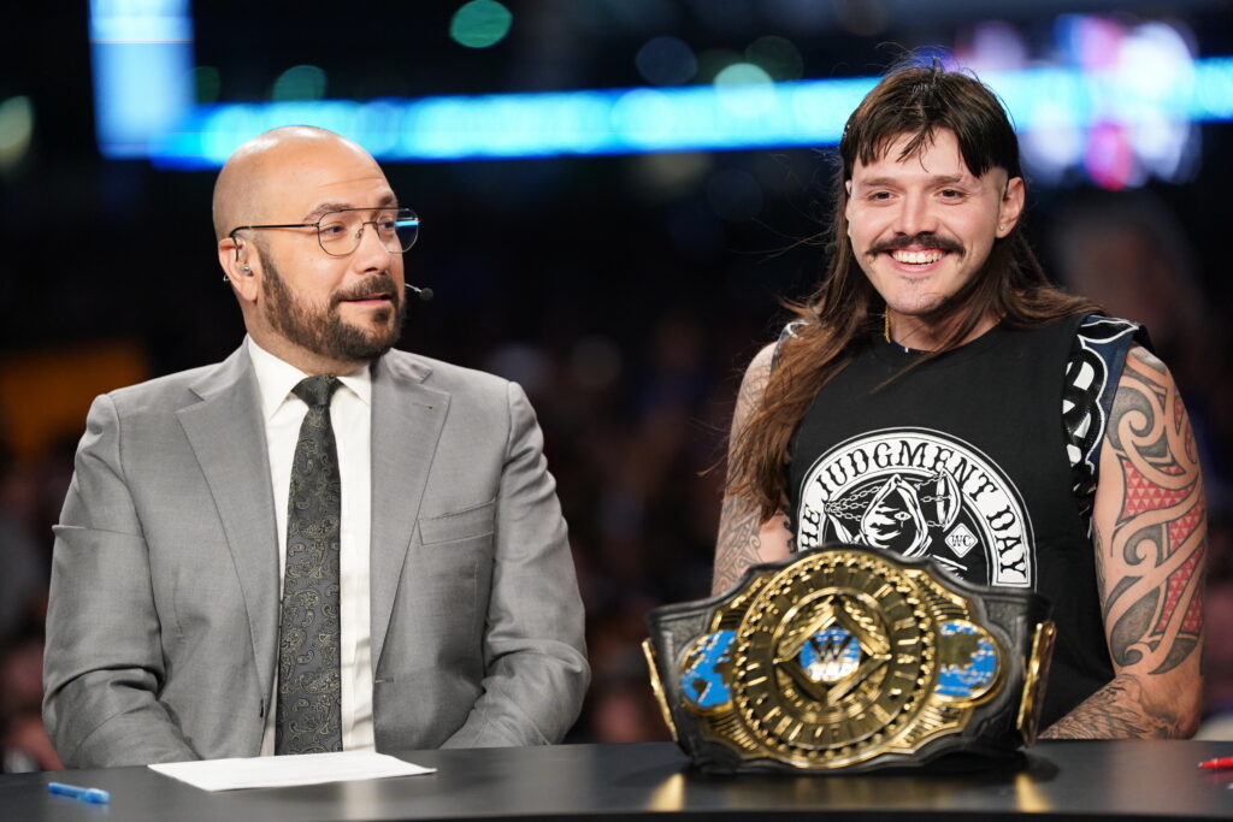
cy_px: 411
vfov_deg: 6.9
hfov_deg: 10.3
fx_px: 6850
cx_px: 616
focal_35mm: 200
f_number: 2.8
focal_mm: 200
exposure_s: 1/800
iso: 3200
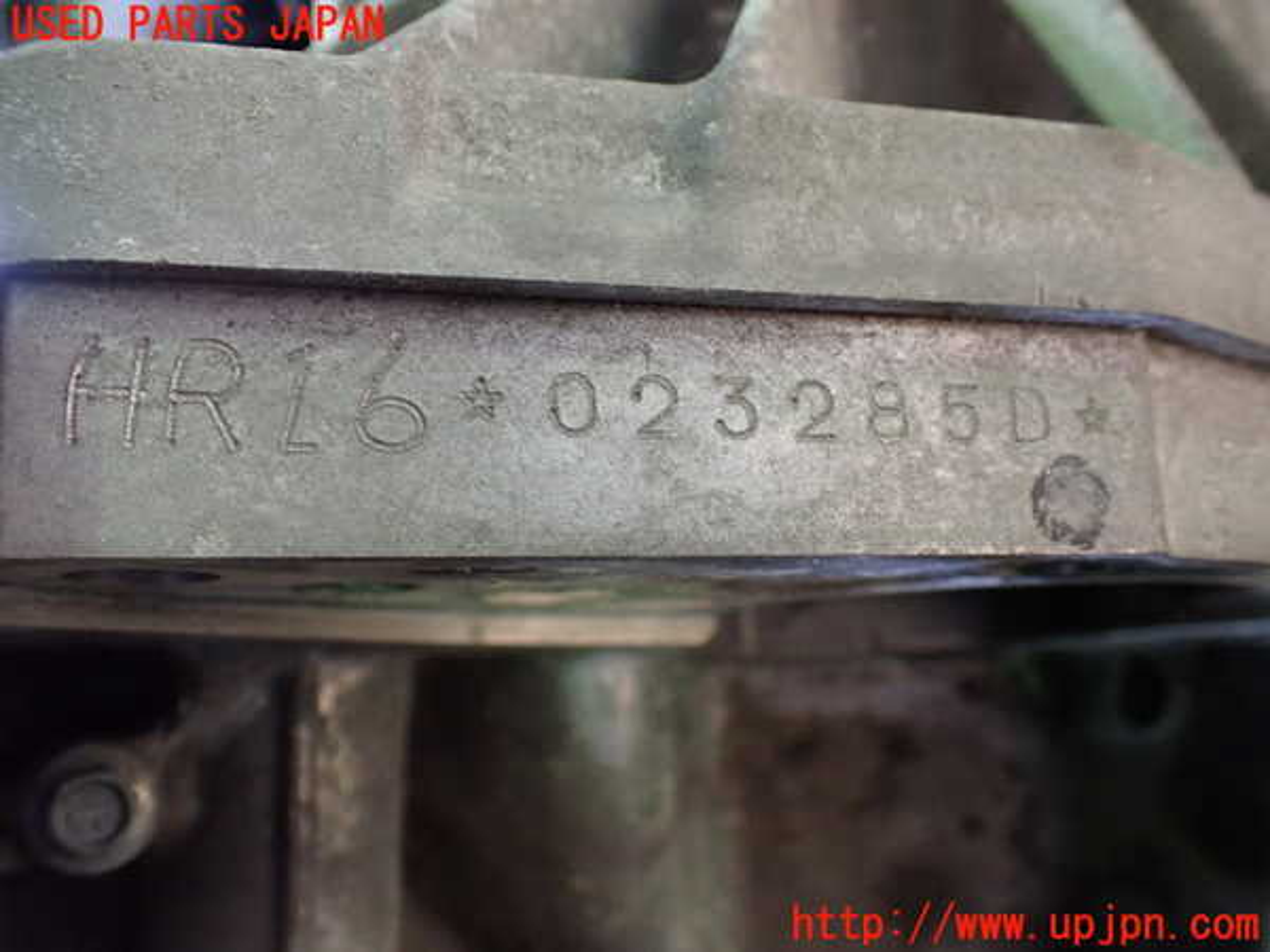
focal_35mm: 30
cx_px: 635
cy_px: 476
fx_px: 1101
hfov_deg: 60.0
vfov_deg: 46.8
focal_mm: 5.4
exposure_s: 1/40
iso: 800
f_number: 2.3
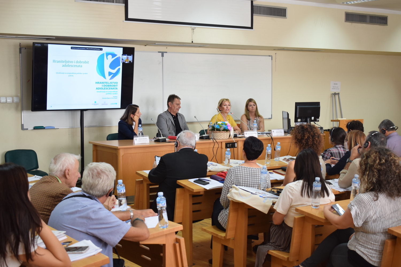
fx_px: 601
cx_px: 200
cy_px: 134
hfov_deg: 36.9
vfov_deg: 25.1
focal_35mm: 54
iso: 500
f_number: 4.8
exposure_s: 1/30
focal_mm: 36
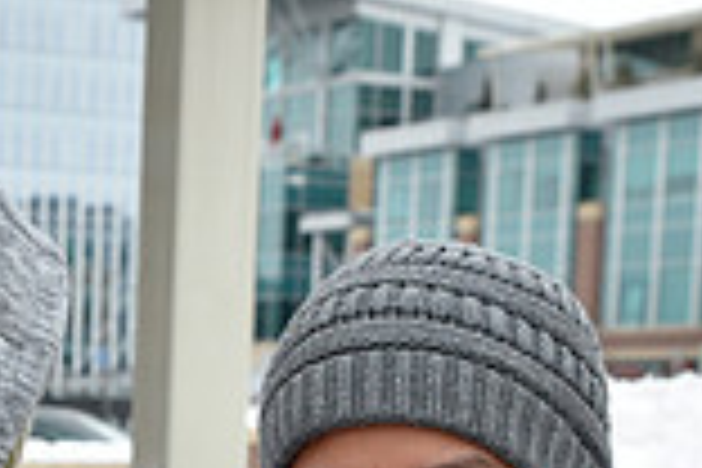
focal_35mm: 141
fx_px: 2749
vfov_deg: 9.3
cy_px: 830
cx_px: 54
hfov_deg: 14.4
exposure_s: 1/125
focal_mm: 38
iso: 400
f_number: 5.6
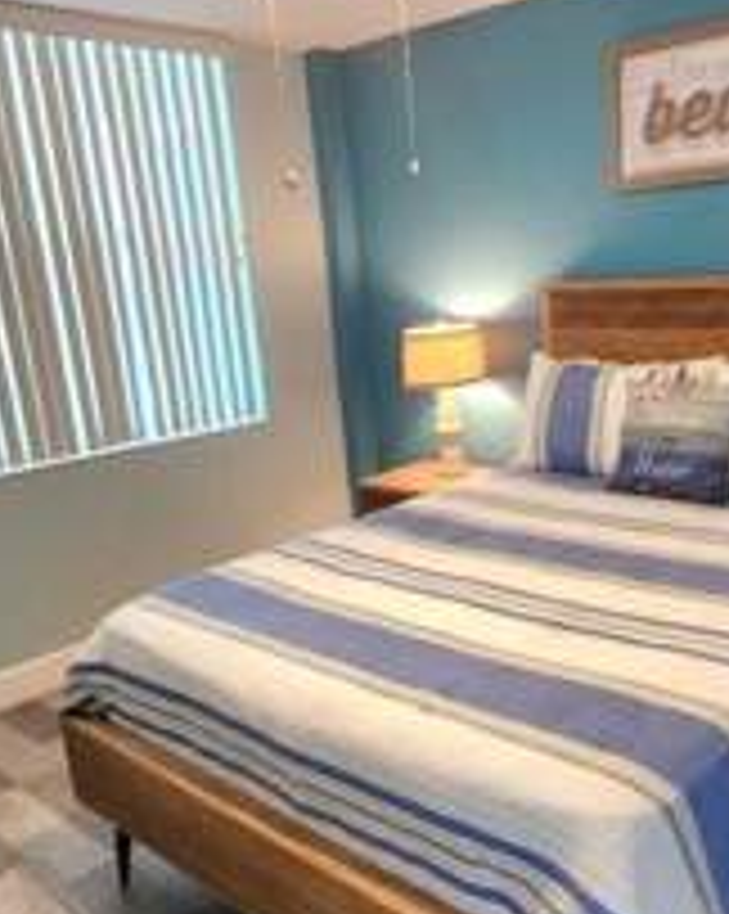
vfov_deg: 58.5
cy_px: 527
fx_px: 810
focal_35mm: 30
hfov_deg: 48.0
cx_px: 454
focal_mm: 2.2
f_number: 2.2
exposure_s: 1/30
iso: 400
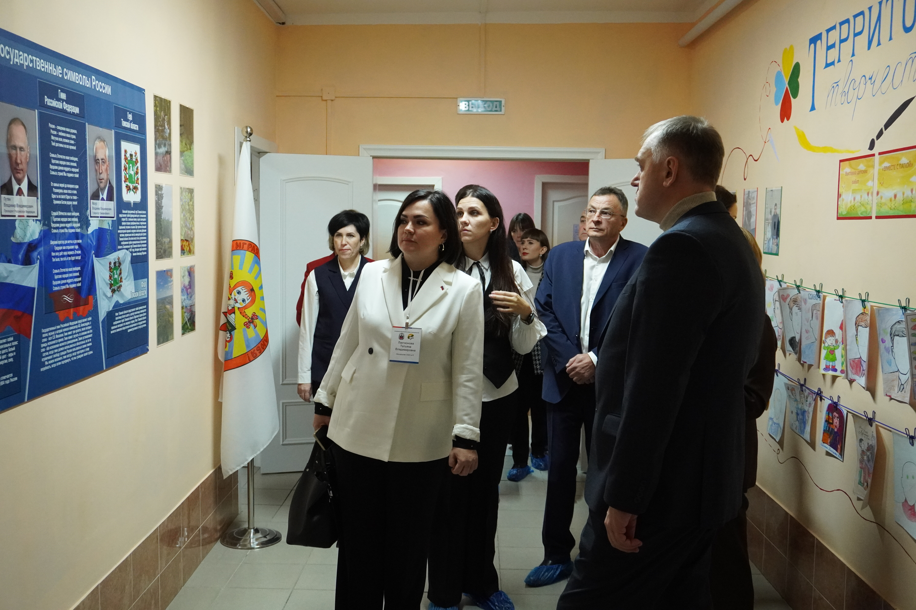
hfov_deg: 53.1
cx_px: 458
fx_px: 916
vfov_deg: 36.9
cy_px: 305
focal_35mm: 36
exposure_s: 1/250
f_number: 4.5
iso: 3200
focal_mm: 24
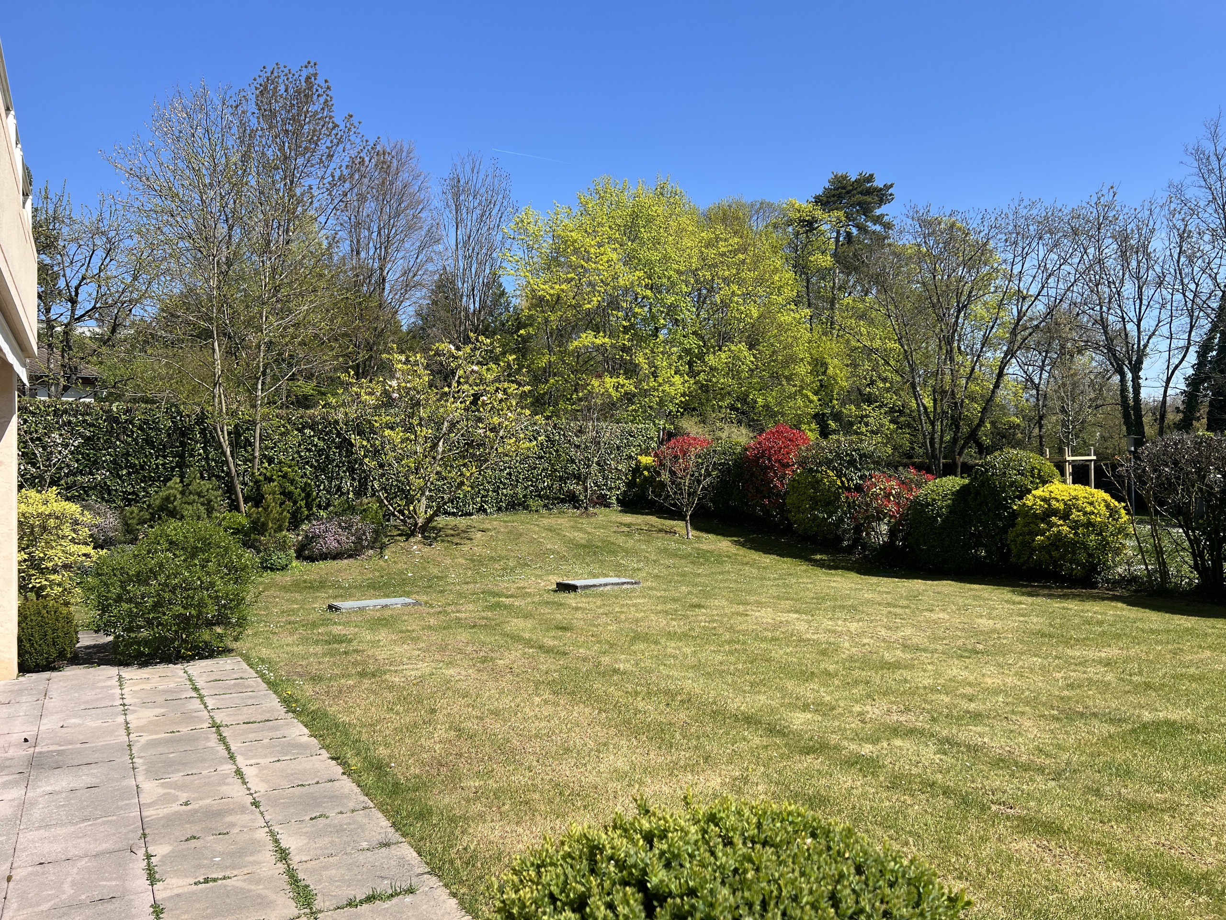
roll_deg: +2.2
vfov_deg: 53.1
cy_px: 460
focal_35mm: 26
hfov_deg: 67.3
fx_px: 921
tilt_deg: +2.1
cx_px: 613
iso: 50
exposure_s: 1/2994
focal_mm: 5.7
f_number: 1.5
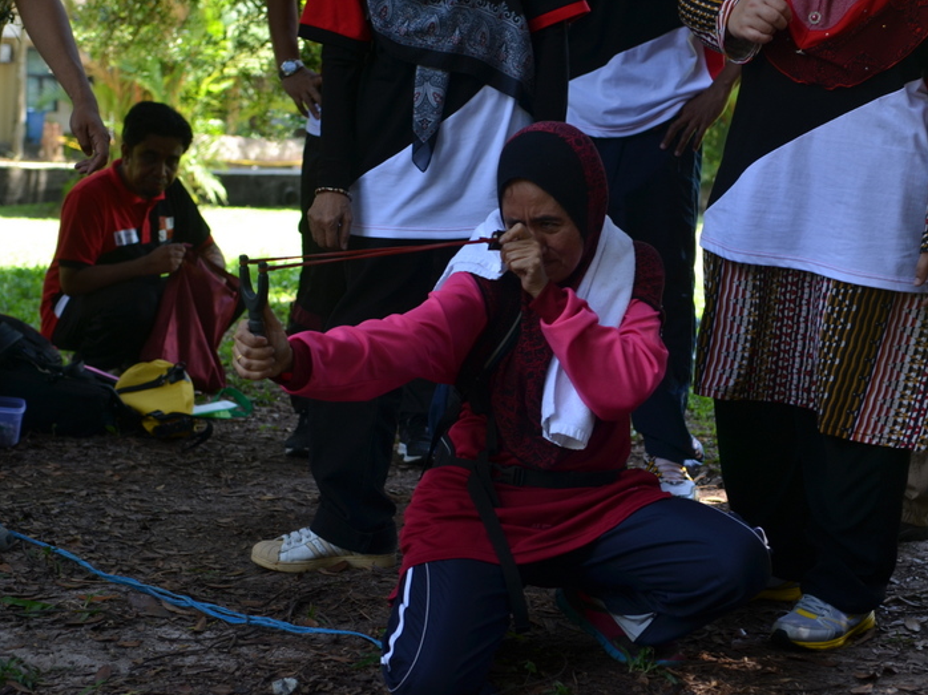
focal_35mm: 66
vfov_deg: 22.2
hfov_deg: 29.4
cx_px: 505
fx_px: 1769
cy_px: 344
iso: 250
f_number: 4
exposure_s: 1/125
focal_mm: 40
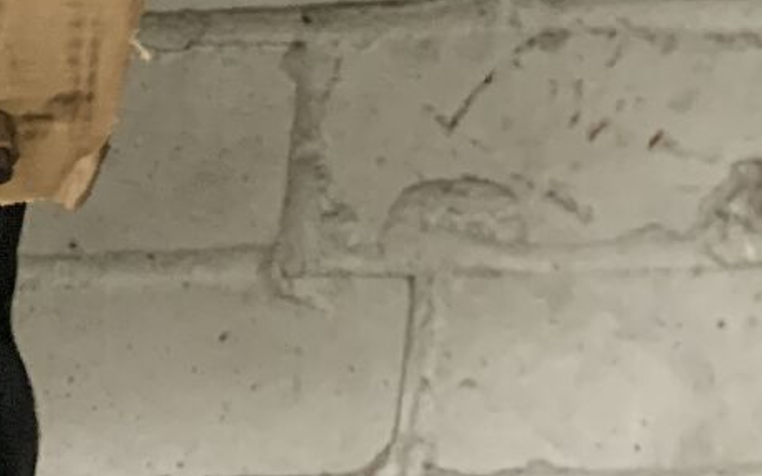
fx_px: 2387
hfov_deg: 15.5
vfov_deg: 11.2
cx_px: -630
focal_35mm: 115
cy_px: -66
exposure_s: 1/60
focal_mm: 4.25
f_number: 1.8
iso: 320
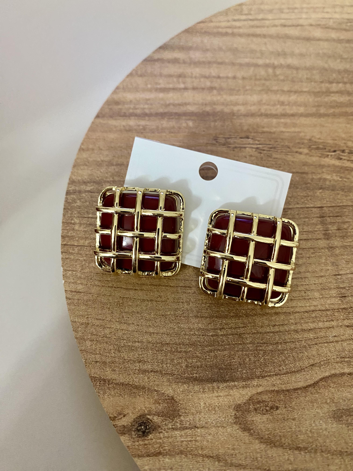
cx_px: 176
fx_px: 340
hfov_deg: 54.9
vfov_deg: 69.4
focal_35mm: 25
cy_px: 236
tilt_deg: -62.3
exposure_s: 1/25
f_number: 1.8
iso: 500
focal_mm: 4.25
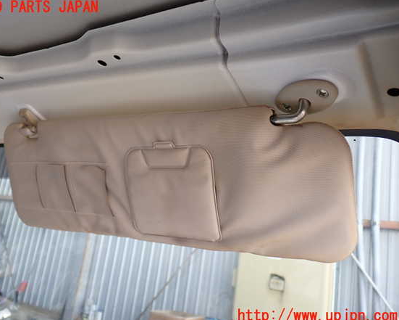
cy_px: 162
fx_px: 402
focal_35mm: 34
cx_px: 184
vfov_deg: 43.4
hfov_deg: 52.8
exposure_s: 1/80
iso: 100
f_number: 2.4
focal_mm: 5.79
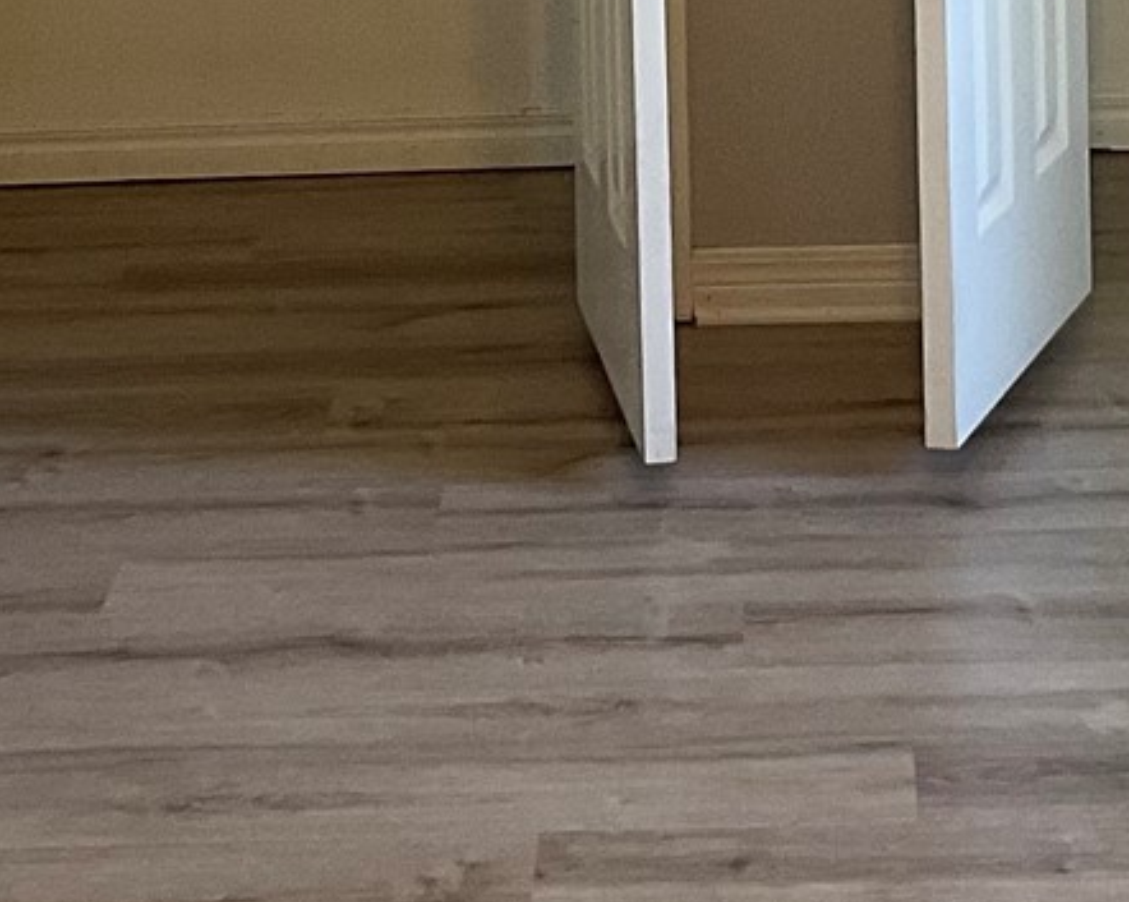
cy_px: -531
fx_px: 4107
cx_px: 769
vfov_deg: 11.9
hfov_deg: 15.6
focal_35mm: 123
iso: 64
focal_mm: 3
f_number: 1.8
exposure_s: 1/60
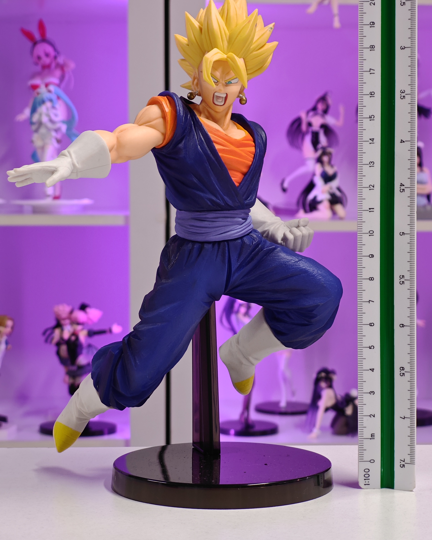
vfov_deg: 22.7
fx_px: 1343
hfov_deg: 18.3
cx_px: 218
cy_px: 261
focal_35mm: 84
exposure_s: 1/18.4
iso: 400
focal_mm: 7.48
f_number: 2.4
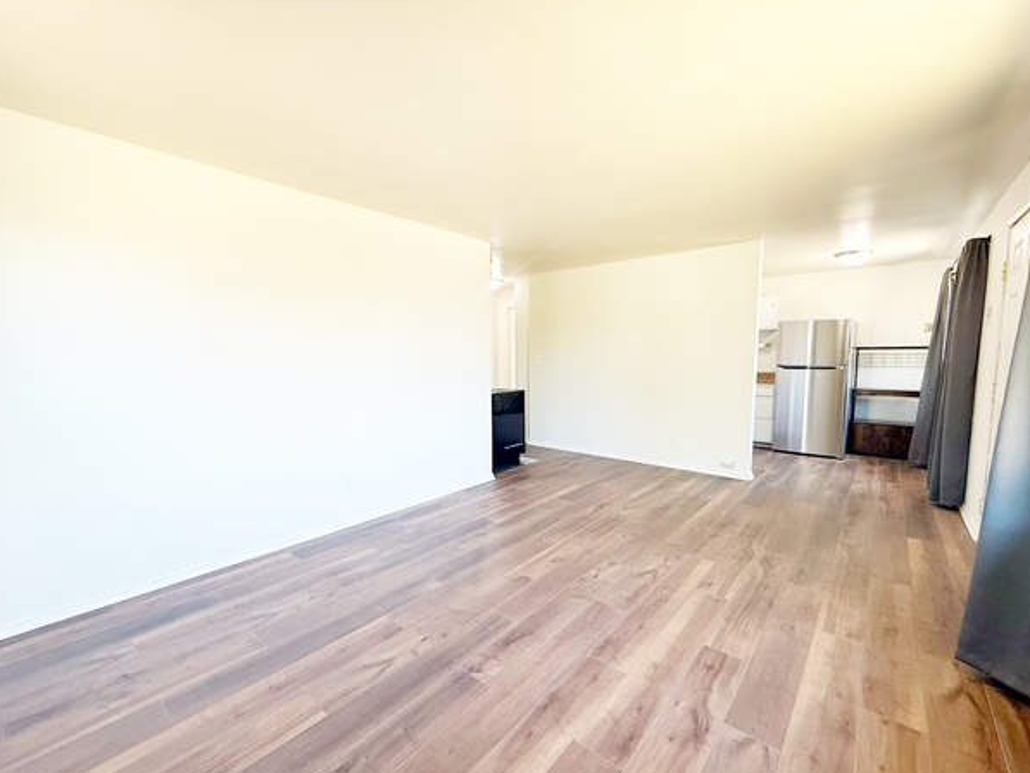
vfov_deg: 81.7
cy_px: 397
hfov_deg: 98.2
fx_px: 446
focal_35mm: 15
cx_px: 518
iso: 125
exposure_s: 1/99
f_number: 2.2
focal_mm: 2.22
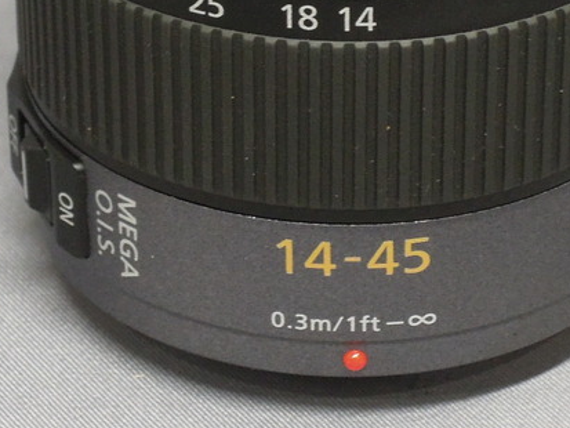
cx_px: 299
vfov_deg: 6.0
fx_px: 4068
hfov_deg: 8.0
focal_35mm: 247
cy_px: -79
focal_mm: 15.2
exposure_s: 1/25
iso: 400
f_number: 4.5
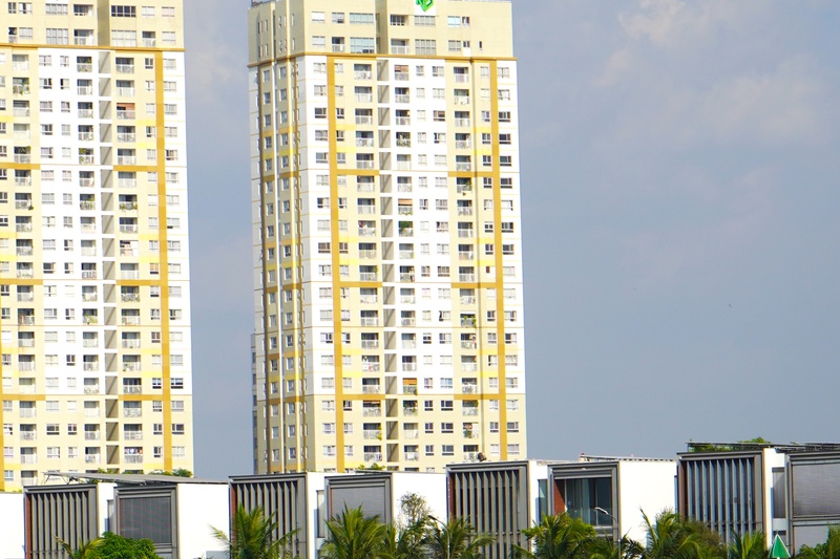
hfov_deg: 9.2
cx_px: 0
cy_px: 351
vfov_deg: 6.2
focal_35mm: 221
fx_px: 5161
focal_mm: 59
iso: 100
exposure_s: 1/1250
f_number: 5
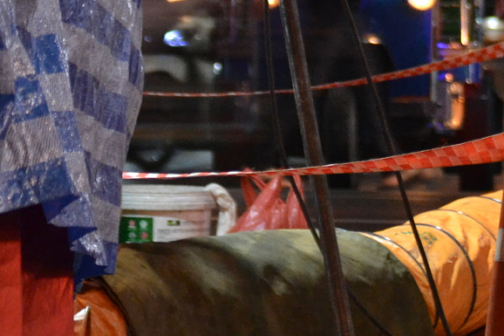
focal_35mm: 372
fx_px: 5206
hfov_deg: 5.5
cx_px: 867
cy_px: -49
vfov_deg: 3.7
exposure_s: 1/20
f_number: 4
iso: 1400
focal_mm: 70
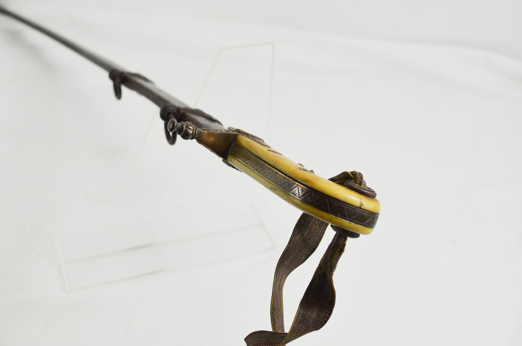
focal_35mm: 57
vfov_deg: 23.7
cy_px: 173
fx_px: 825
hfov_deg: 35.1
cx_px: 261
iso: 200
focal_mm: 38
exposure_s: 1/125
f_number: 5.6
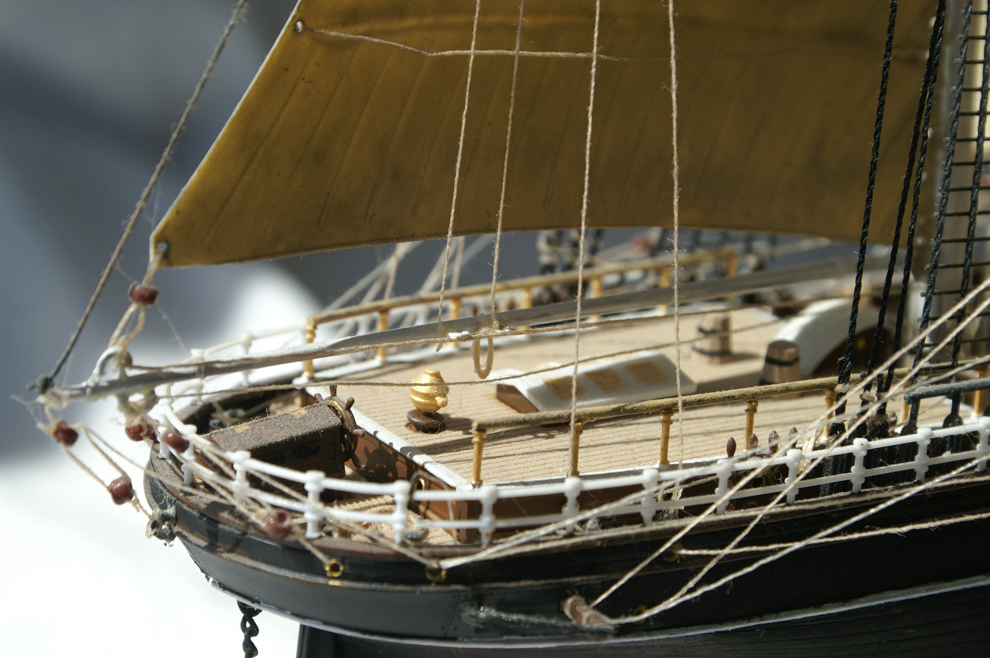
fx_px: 2473
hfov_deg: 22.6
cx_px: 495
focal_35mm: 90
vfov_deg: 15.2
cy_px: 329
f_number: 10
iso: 100
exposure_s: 1/200
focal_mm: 60
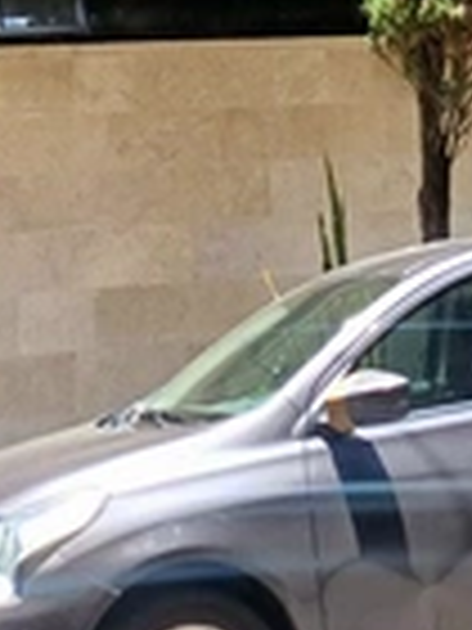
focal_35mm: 107
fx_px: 1945
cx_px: 261
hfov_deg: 13.8
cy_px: -549
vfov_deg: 15.4
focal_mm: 4.65
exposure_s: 1/189
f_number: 1.8
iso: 50
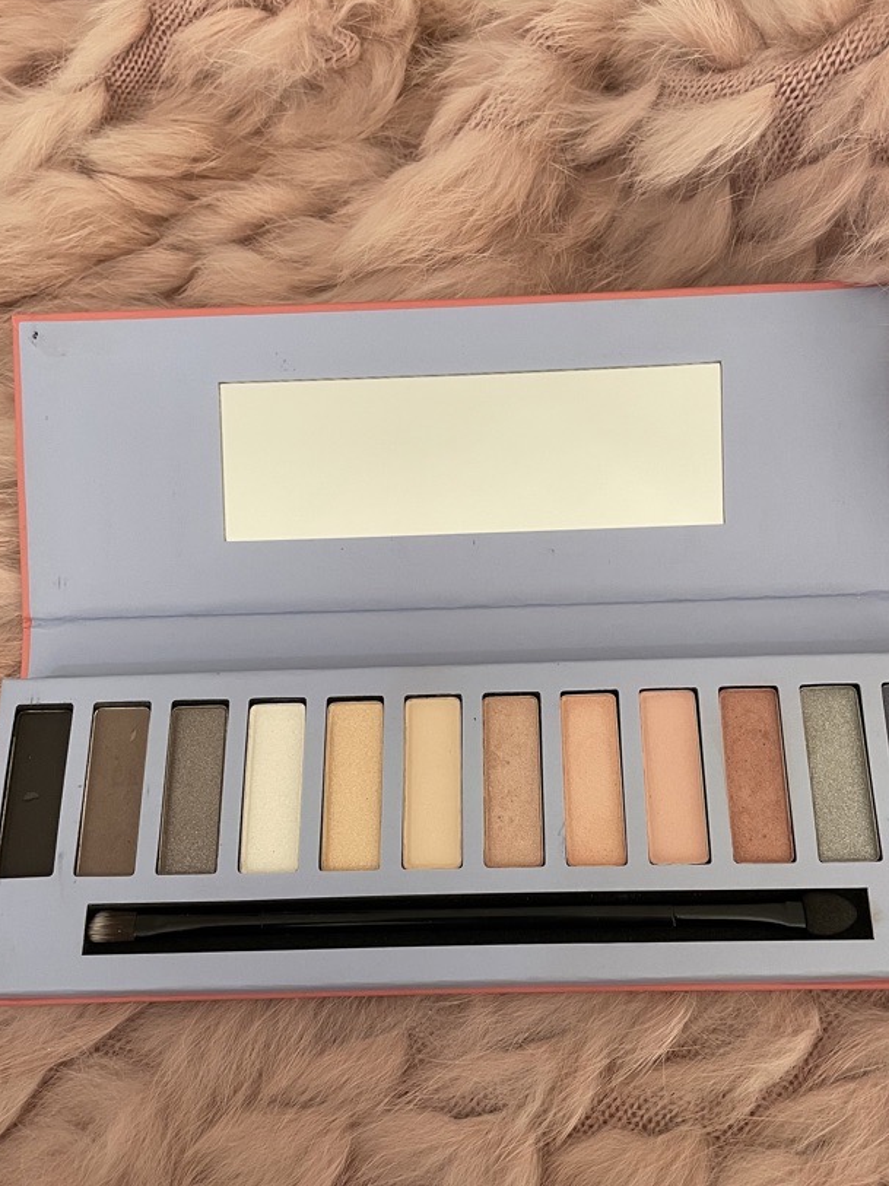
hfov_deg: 44.1
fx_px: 1097
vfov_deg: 56.5
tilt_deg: -72.4
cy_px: 702
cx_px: 490
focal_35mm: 32
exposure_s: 1/50
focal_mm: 4.2
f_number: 1.6
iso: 125
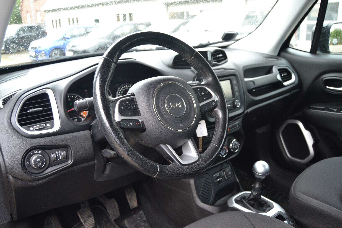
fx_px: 285
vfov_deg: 43.6
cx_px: 171
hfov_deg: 61.9
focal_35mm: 30
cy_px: 114
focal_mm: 20
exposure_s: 1/80
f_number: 4.5
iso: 400
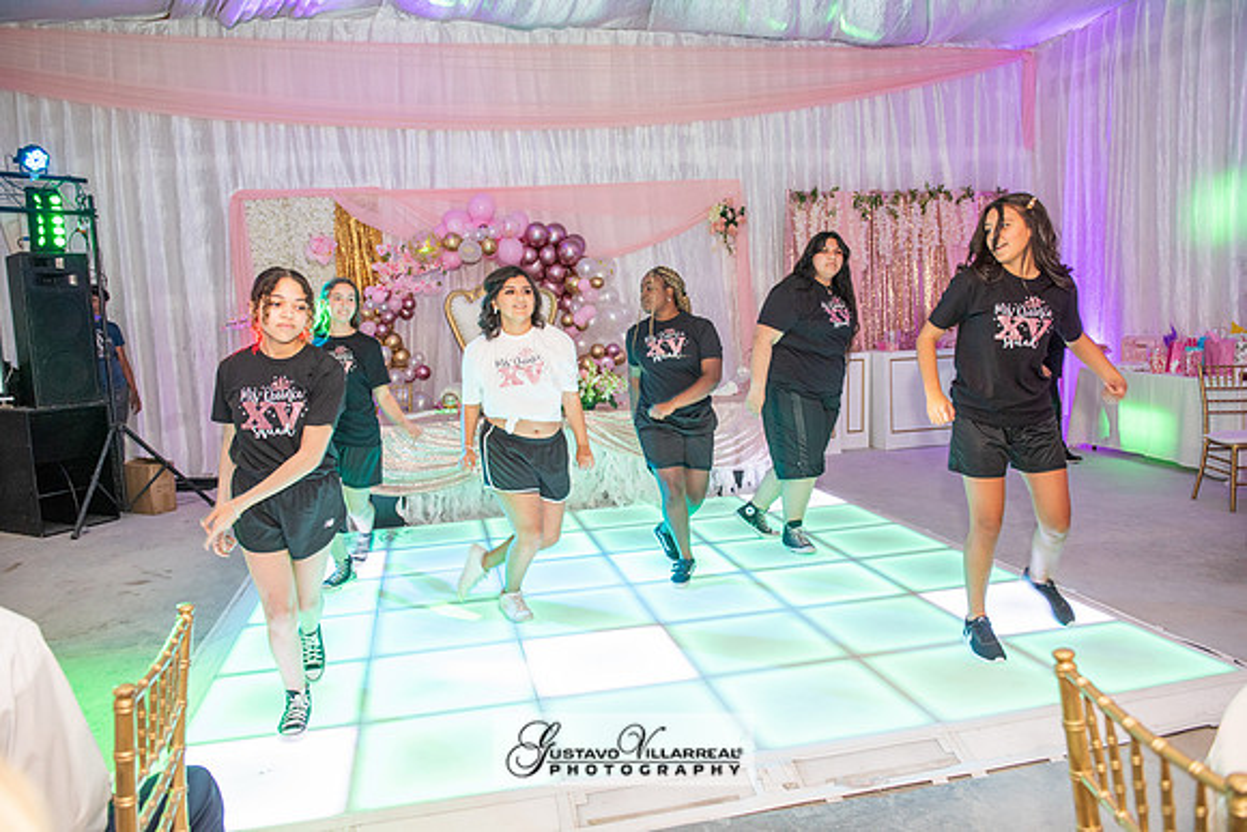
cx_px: 624
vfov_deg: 49.6
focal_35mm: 26
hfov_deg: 69.4
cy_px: 416
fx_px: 901
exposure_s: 1/60
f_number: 4
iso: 1250
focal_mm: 26
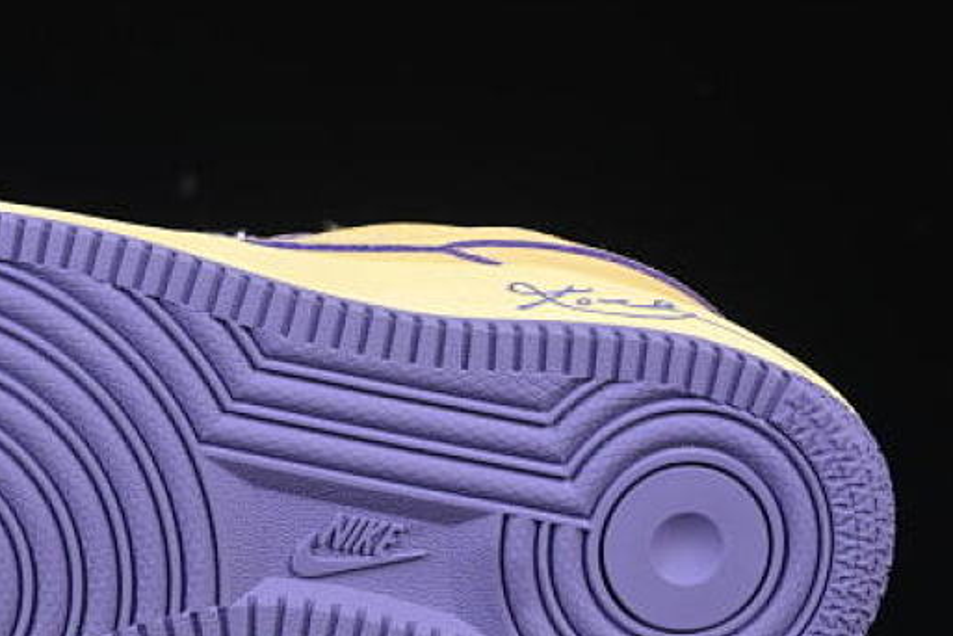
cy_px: 309
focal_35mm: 158
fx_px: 4182
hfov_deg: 12.9
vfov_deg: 8.7
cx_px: 152
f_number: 7.1
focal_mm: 50
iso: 160
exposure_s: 1/80
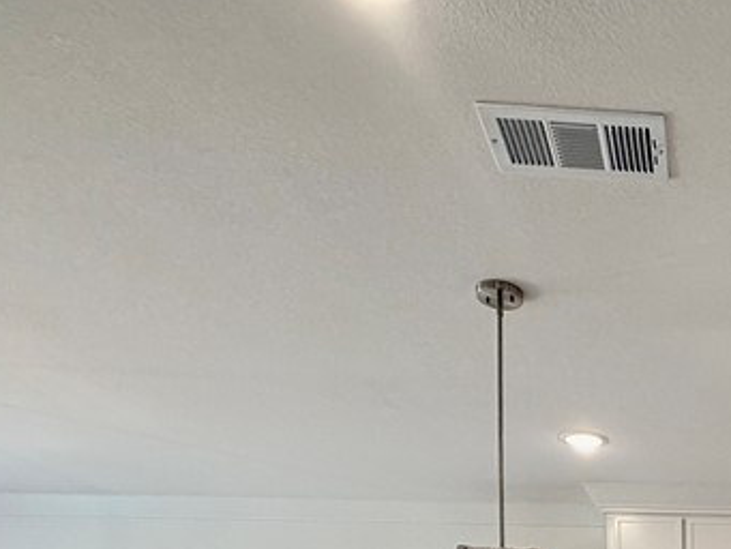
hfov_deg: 37.7
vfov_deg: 26.1
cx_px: 797
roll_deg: +0.9
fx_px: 887
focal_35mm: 42
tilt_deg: -4.4
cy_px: 804
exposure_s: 1/120
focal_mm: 2.22
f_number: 2.2
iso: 100
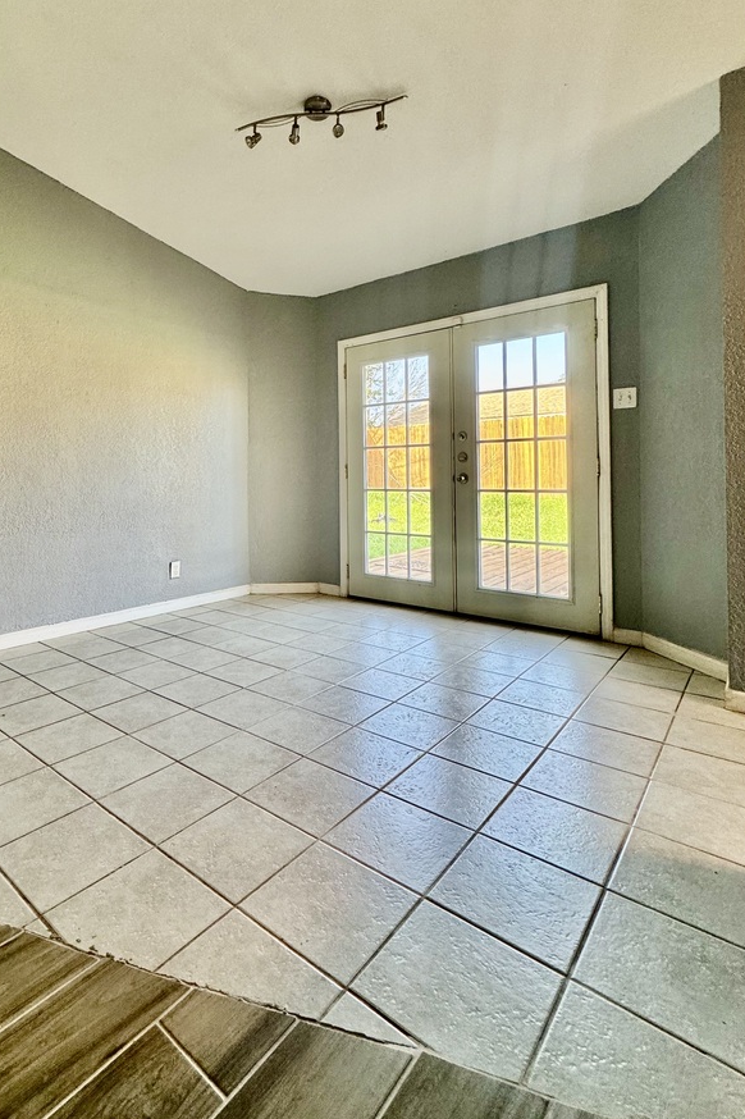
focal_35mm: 18
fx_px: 559
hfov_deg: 66.3
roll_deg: +1.0
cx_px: 279
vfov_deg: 89.4
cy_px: 474
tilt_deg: +0.5
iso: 160
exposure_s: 1/120
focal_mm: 2.22
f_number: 2.2
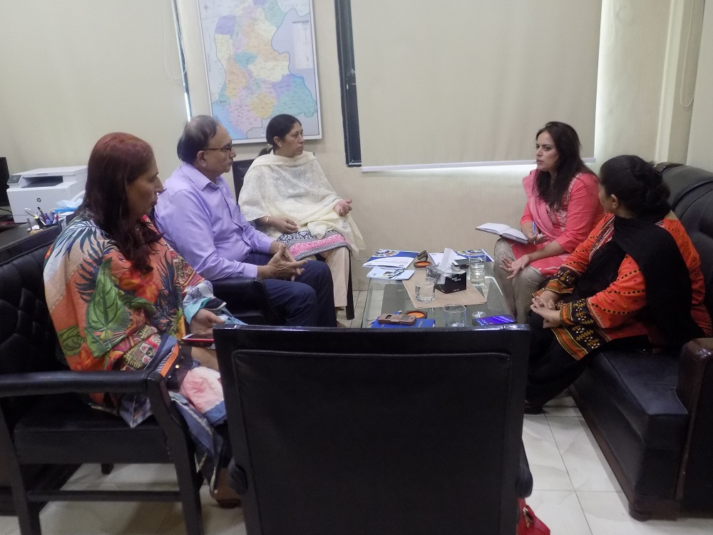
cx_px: 356
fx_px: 556
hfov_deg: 65.3
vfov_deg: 51.4
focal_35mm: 27
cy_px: 268
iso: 400
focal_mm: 4.8
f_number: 3.2
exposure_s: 1/25
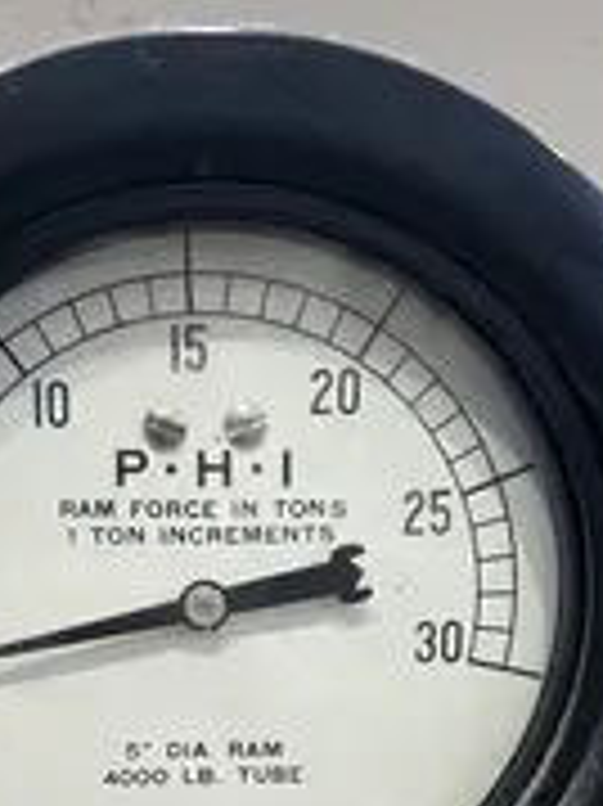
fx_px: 1349
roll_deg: +1.1
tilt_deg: -10.2
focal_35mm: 58
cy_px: 680
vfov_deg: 32.1
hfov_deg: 25.1
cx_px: 194
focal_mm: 5.7
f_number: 1.5
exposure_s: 1/60
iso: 100
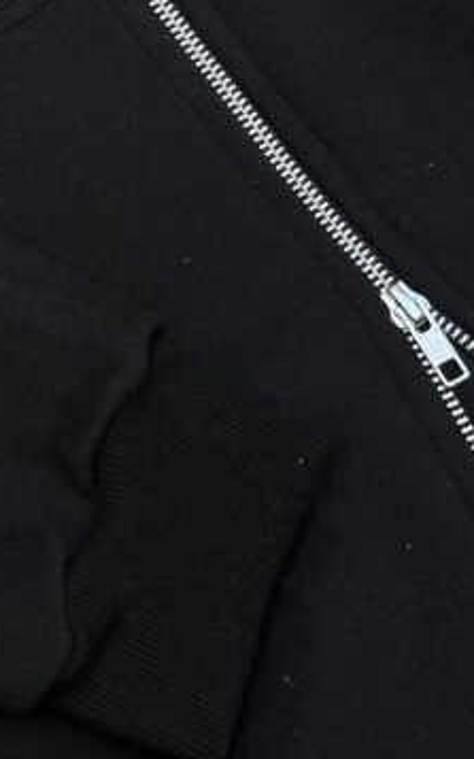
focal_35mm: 114
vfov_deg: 17.8
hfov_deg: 11.2
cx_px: -132
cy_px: -6
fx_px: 2357
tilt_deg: -63.7
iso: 125
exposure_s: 1/126
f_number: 1.78
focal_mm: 6.76
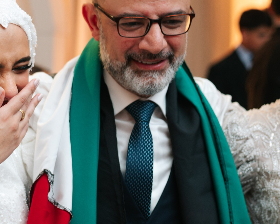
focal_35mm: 100
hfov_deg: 18.6
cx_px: -3
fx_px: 829
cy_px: 161
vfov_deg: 15.3
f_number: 2
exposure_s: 1/160
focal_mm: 35
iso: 800
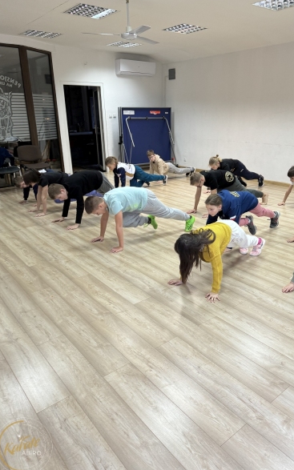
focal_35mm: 26
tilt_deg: -20.0
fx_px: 333
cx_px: 174
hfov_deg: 47.4
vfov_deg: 70.4
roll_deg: +0.7
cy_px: 236
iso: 160
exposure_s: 1/50
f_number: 1.78
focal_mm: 6.86
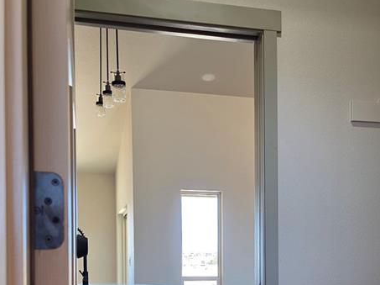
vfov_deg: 26.9
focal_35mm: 52
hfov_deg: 36.7
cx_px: 233
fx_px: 570
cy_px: 266
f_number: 1.4
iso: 80
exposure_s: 1/120
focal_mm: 6.5
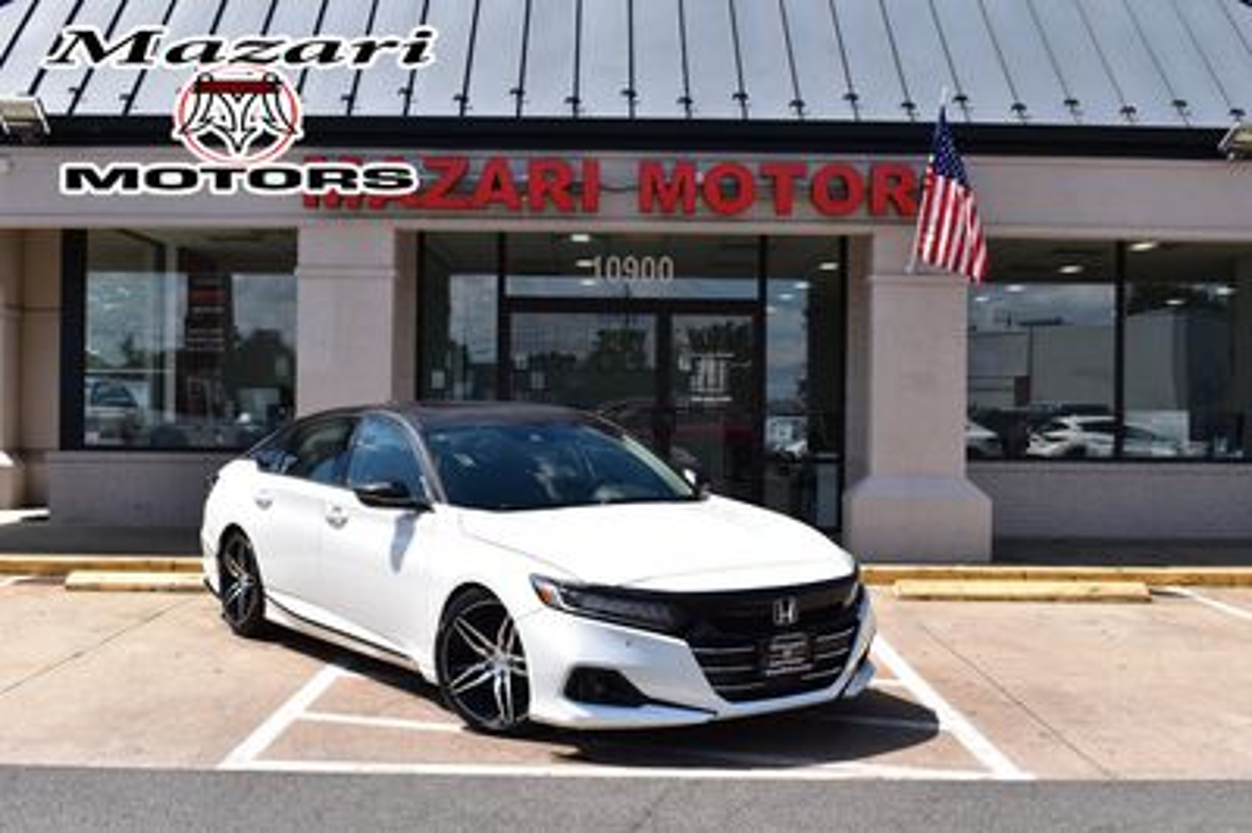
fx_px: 1407
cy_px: 416
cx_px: 626
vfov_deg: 33.0
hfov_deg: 48.0
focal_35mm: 40
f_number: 11
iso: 320
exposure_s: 1/500
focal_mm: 27
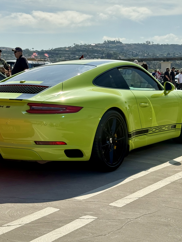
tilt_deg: -5.2
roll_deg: -1.3
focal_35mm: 61
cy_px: 111
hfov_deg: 24.0
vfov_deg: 31.7
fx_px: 428
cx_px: 81
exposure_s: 1/3891
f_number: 1.78
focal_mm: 6.76
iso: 100
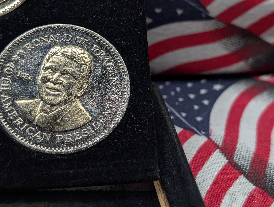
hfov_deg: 31.6
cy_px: 83
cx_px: 120
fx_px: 484
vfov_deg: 24.0
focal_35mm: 61
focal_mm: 6.9
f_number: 1.68
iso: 19
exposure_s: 1/85.4
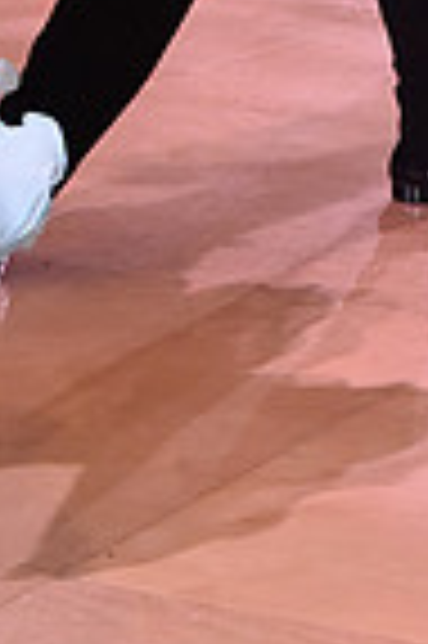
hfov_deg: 6.7
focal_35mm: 203
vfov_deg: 9.7
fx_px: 3629
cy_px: -441
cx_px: -119
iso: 2500
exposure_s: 1/250
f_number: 6.3
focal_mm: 50
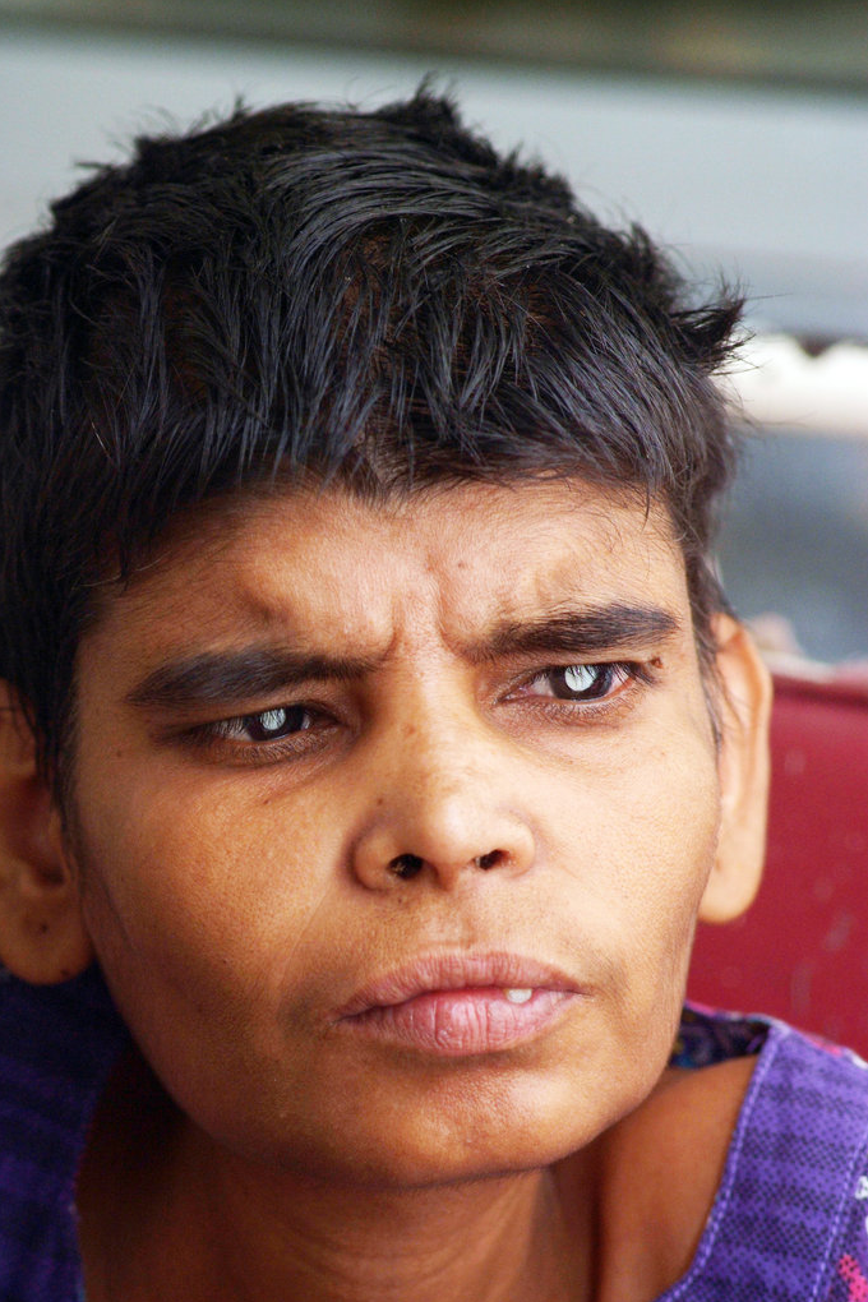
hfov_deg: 7.3
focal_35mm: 189
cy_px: 652
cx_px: 436
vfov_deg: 10.9
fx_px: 6835
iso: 400
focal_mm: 125
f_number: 5.6
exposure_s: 1/90
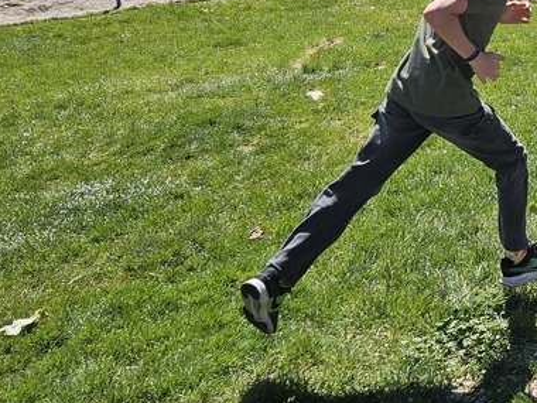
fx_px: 962
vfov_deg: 23.1
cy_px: 45
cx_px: 627
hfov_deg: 27.7
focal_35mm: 62
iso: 25
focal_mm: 5.4
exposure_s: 1/1410
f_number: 1.8
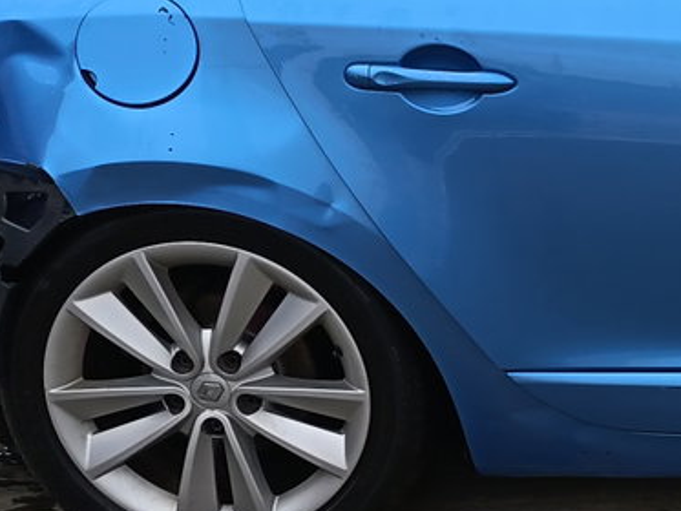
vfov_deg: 14.3
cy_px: 361
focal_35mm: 103
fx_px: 2027
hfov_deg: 16.9
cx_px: 1074
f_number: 1.75
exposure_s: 1/141
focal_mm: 5.25
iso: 100
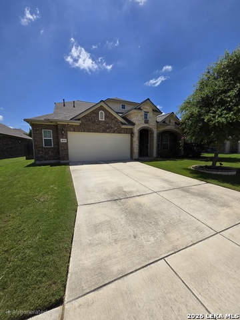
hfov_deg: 89.9
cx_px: 120
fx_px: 120
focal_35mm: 13
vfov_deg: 106.2
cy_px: 160
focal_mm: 1.7
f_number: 2.2
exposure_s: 1/2500
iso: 25
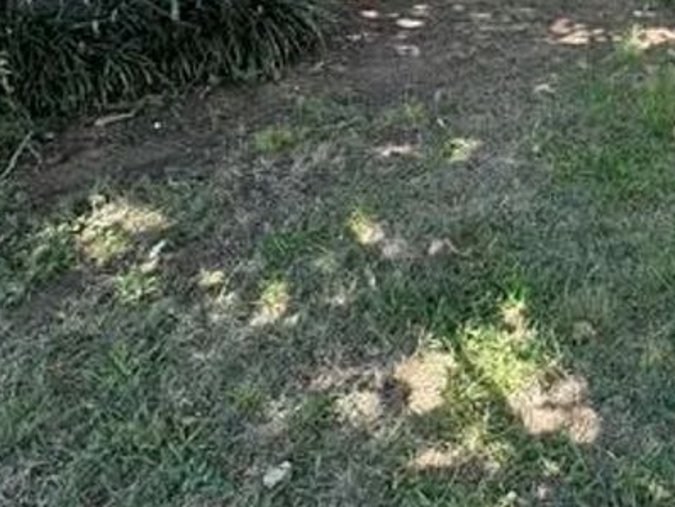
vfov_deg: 34.1
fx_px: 702
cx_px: 711
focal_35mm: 36
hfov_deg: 42.4
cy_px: -58
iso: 40
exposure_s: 1/176
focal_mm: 2.22
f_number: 2.2
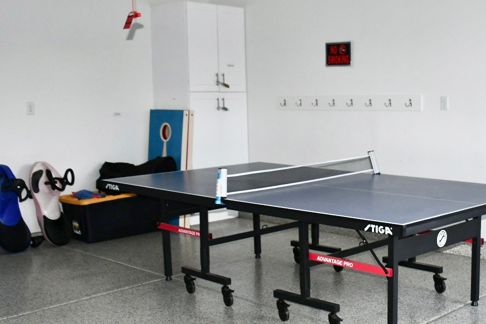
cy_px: 170
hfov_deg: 38.0
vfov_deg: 27.0
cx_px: 396
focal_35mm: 50
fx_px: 675
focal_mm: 20
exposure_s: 1/60
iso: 800
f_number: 3.5
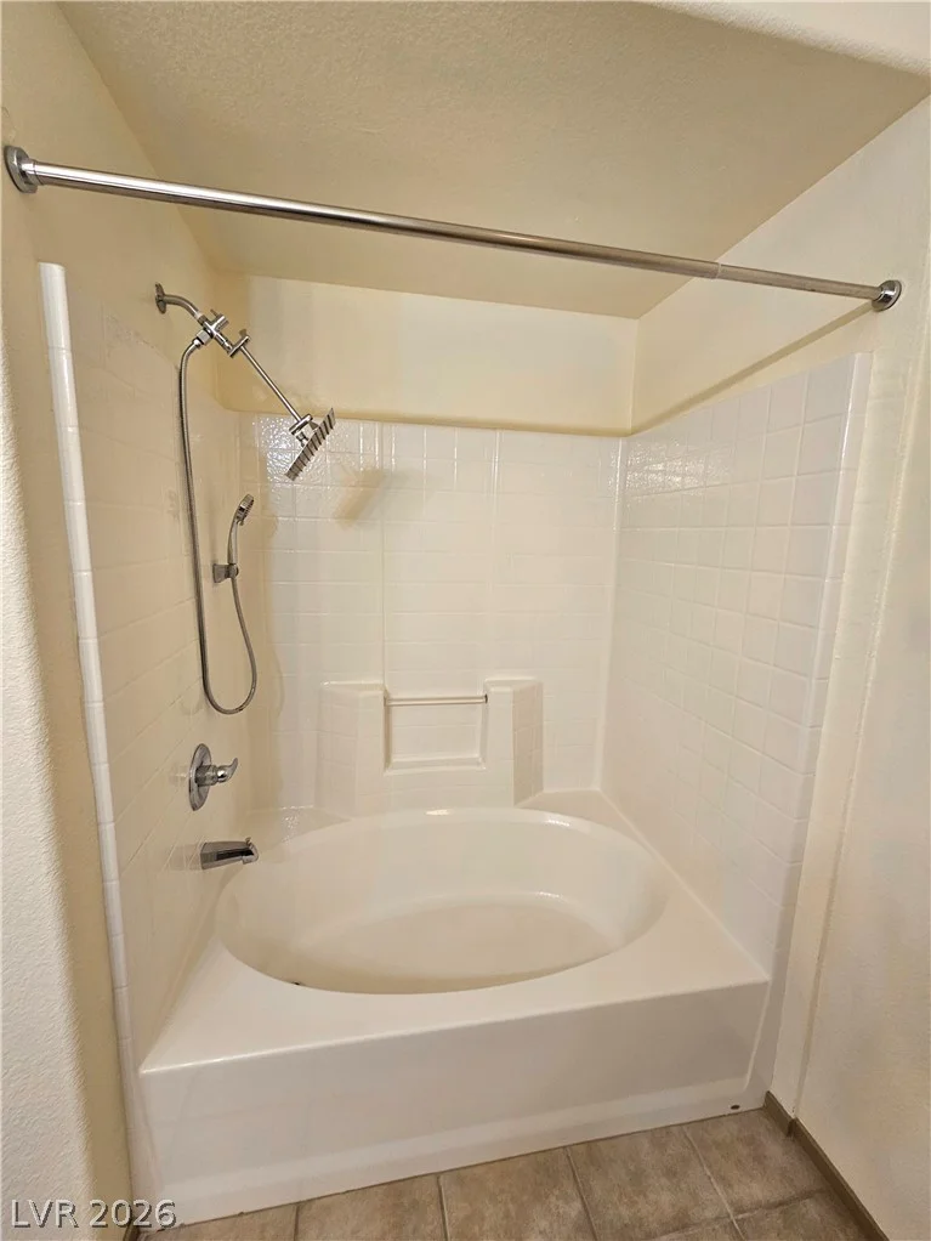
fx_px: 466
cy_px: 620
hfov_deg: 89.9
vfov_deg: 106.2
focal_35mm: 13
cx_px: 466
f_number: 2.2
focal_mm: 2.2
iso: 125
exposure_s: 1/60.2
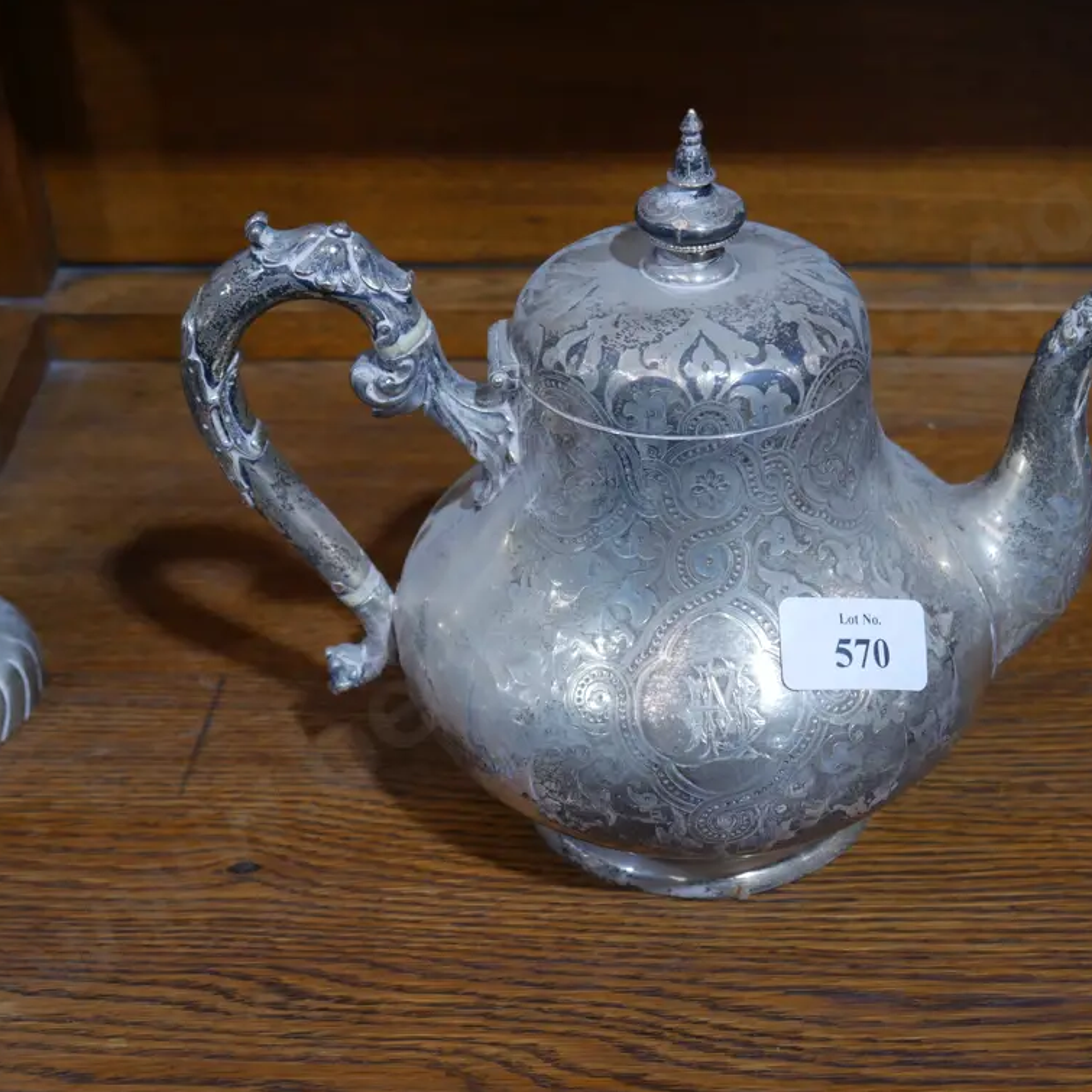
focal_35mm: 60
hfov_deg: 28.6
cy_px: 539
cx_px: 632
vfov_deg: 28.6
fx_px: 2141
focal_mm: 25
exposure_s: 1/60
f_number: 5.3
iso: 640
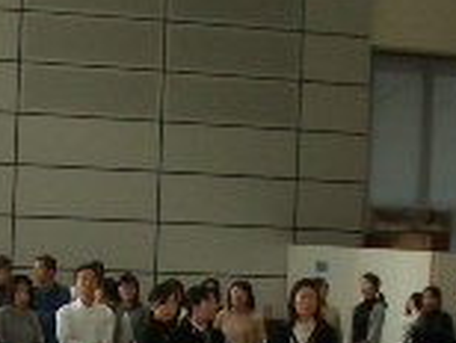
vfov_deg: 10.2
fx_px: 1913
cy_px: 316
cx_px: -166
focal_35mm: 145
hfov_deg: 13.1
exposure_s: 1/80
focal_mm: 5.8
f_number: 2.6
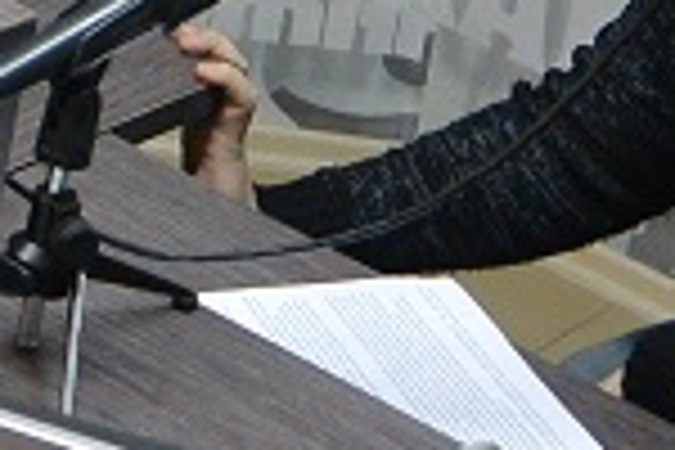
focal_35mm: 155
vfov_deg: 8.3
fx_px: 2906
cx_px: -202
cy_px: -520
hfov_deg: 12.8
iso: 800
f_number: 3.5
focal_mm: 11
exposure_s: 1/100
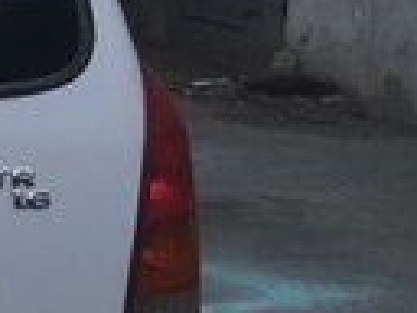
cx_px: -632
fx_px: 1795
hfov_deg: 10.9
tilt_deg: -6.5
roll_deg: -1.0
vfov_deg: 10.0
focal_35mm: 149
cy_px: 145
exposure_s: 1/33
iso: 40
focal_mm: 4.15
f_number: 2.2
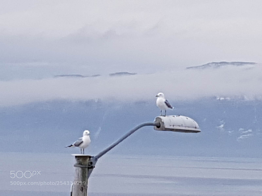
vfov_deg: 53.1
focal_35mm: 26
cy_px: 98
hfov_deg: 67.3
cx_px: 131
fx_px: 197
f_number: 1.7
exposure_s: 1/1500
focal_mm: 4.2
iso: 40
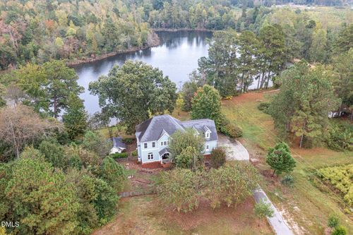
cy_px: 118
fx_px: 274
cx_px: 176
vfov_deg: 46.4
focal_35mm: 28
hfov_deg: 65.5
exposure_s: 1/80
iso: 100
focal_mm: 10.26
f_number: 4
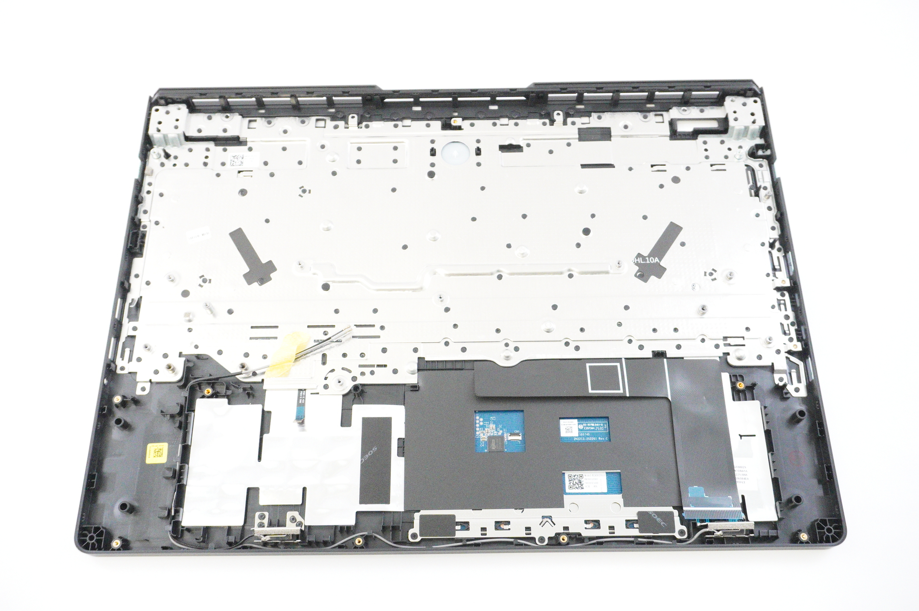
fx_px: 842
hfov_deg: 57.3
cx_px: 460
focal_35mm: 33
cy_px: 306
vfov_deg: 39.9
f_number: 5.6
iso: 10000
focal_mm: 22
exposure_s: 1/200
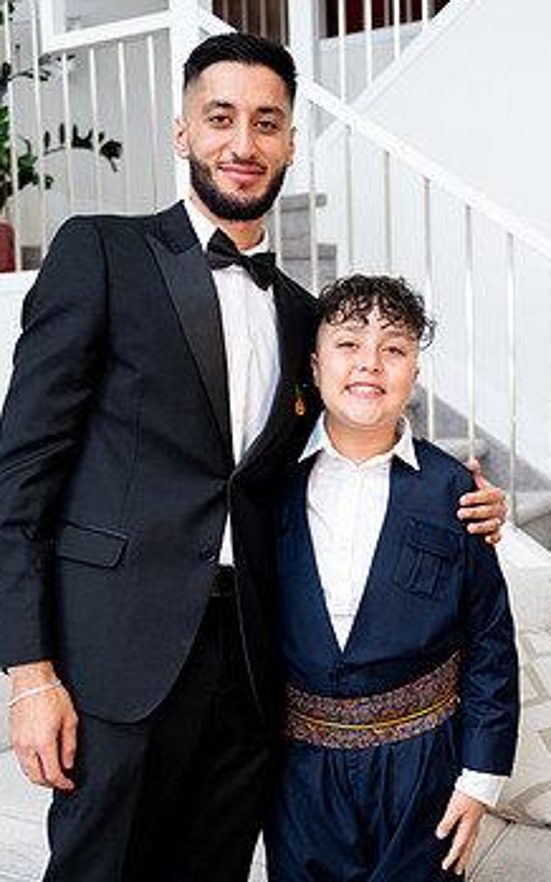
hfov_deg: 28.0
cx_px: 281
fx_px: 1106
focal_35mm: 46
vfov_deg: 43.4
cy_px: 500
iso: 1600
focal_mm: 35
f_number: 2.8
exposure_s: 1/160
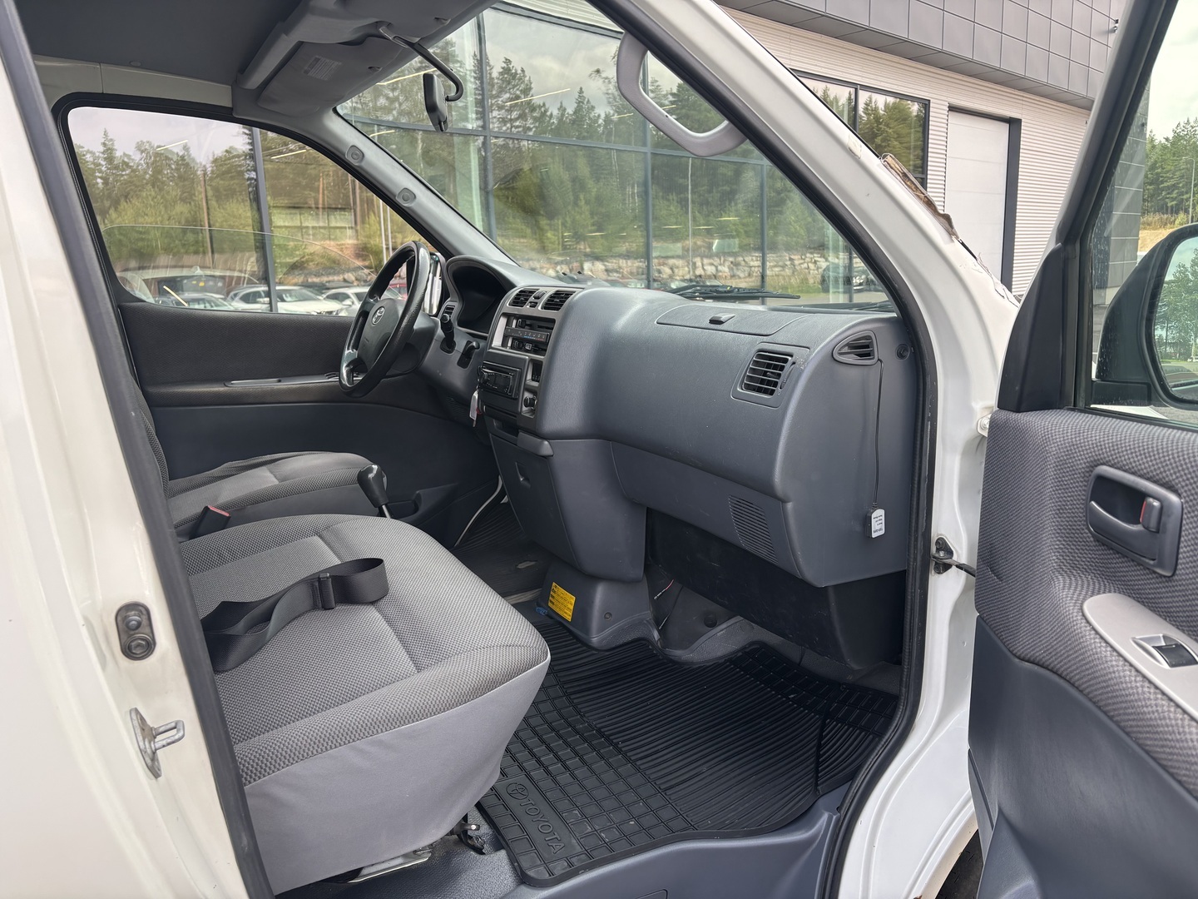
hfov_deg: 67.3
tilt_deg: -11.7
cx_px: 599
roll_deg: +2.7
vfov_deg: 53.1
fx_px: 900
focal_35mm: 26
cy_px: 450
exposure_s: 1/335
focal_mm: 5.96
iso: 50
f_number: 1.6
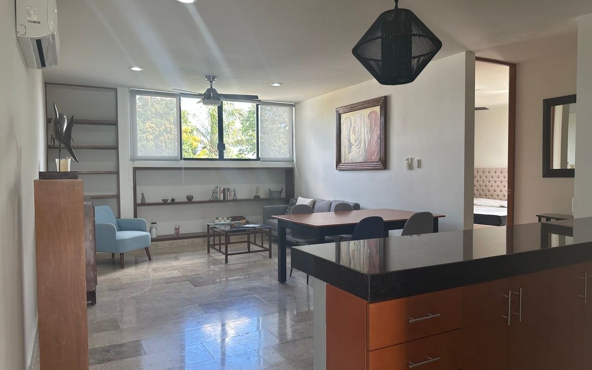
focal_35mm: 26
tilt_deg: -2.4
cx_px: 301
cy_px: 191
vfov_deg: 47.6
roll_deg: +0.6
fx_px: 420
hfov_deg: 70.4
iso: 80
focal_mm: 6.86
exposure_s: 1/120
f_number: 1.78
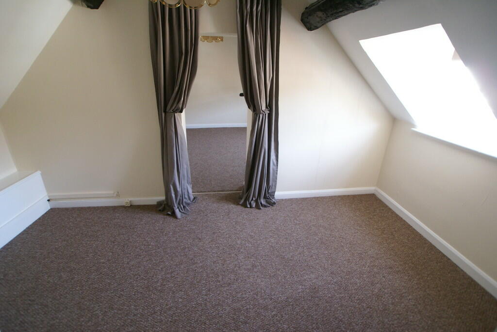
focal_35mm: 16
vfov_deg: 72.2
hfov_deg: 94.9
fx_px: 228
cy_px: 166
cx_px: 248
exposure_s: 1/20
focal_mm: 11
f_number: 4.5
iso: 400
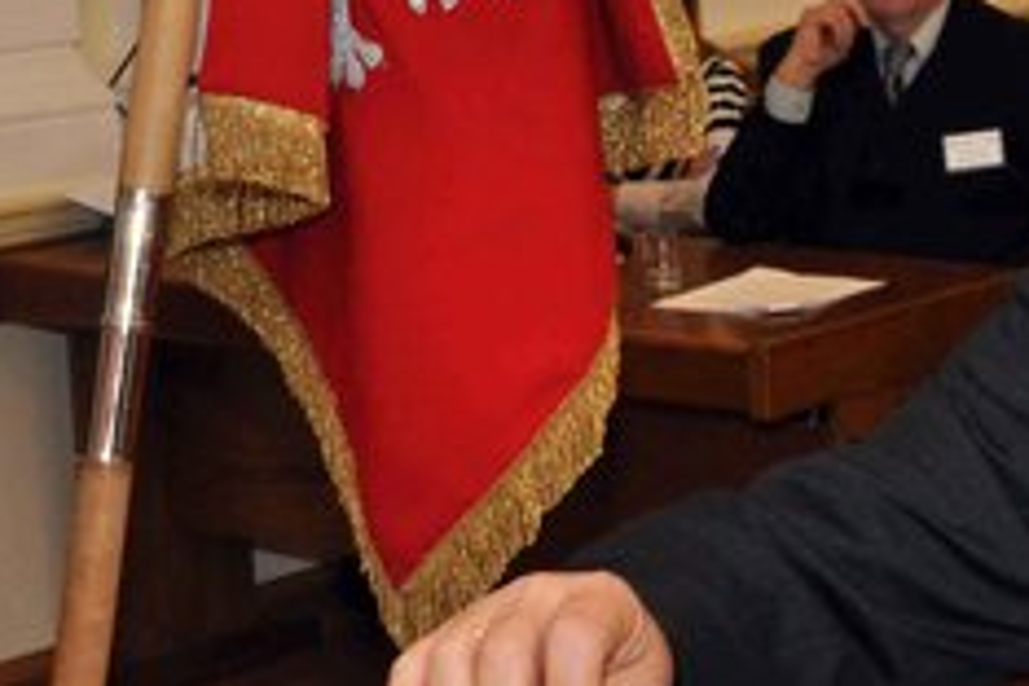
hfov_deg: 13.3
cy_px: 550
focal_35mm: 150
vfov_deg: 9.1
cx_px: 1249
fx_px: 4287
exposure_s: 1/60
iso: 1000
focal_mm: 36
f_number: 14
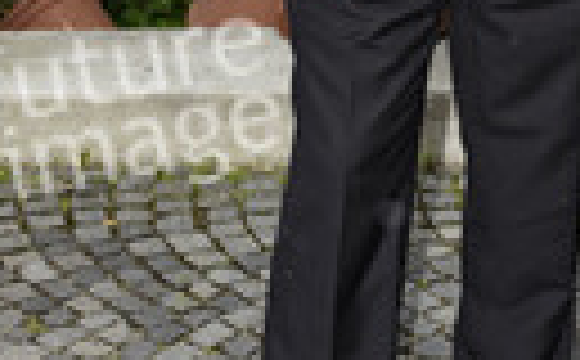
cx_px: 540
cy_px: -99
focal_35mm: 114
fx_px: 1798
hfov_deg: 18.0
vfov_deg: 11.2
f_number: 5.6
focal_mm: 24
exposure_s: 1/60
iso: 400
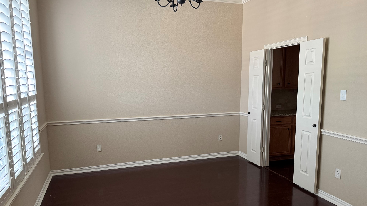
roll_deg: +0.3
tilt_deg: -8.5
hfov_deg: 69.8
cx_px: 180
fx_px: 263
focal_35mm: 27
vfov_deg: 42.8
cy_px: 116
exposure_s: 1/60
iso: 320
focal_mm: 6.76
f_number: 1.78
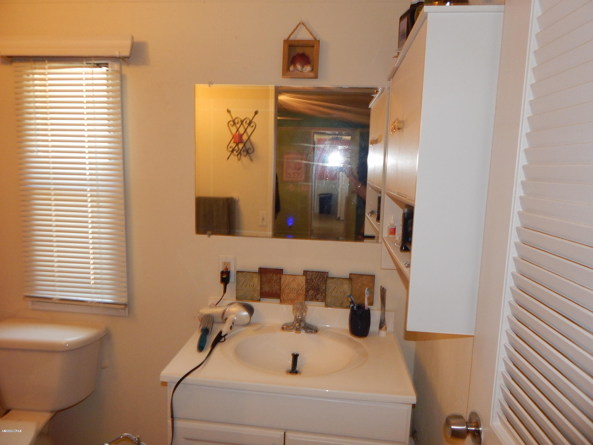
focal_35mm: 22
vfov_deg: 61.1
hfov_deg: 76.4
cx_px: 296
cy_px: 222
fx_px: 377
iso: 200
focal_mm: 4
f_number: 3
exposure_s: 1/30
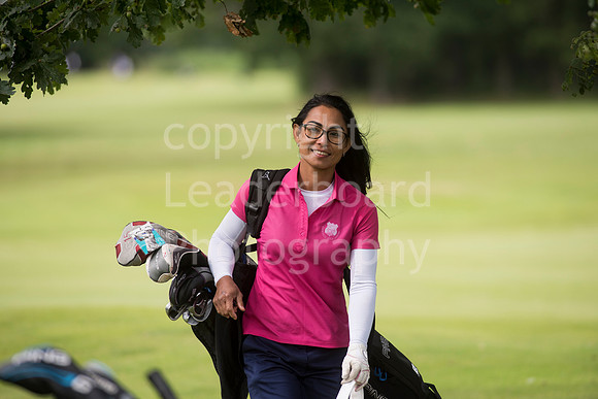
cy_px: 200
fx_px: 4984
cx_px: 299
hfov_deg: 6.9
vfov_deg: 4.6
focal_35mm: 300
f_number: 5.6
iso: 320
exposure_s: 1/1250
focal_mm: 300
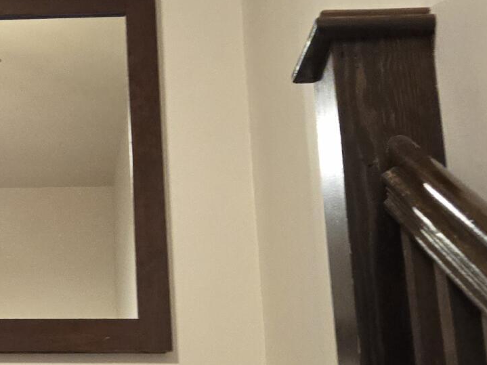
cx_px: -91
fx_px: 1350
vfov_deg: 15.4
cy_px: 223
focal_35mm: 96
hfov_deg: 19.3
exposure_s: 1/120
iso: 500
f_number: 1.8
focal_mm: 5.4
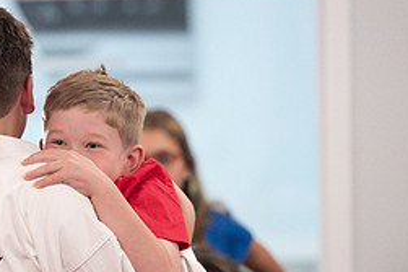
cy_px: 147
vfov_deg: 3.2
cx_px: 81
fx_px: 4847
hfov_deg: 4.8
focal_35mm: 428
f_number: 2.8
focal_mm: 185
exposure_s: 1/400
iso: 1600
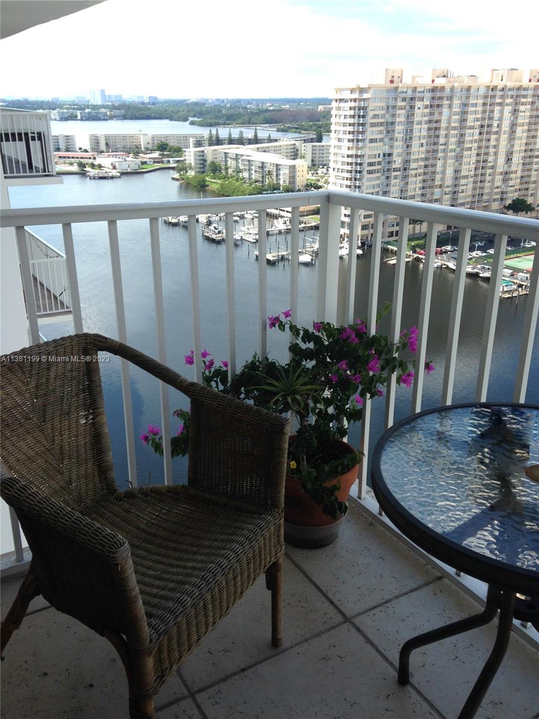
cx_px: 270
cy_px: 360
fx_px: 685
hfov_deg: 42.9
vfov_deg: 55.4
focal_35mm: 33
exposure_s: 1/951
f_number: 2.4
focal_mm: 4.12
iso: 50
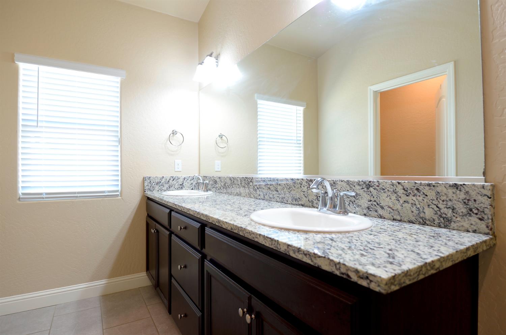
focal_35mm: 19
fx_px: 267
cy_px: 168
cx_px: 253
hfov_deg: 87.0
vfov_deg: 64.4
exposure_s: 1/20
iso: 400
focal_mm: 19
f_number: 4.5
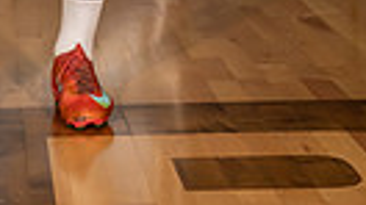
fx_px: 1804
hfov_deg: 11.5
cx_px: -8
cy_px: -357
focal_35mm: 186
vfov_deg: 6.1
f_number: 6.3
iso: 800
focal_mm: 52
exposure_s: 1/320
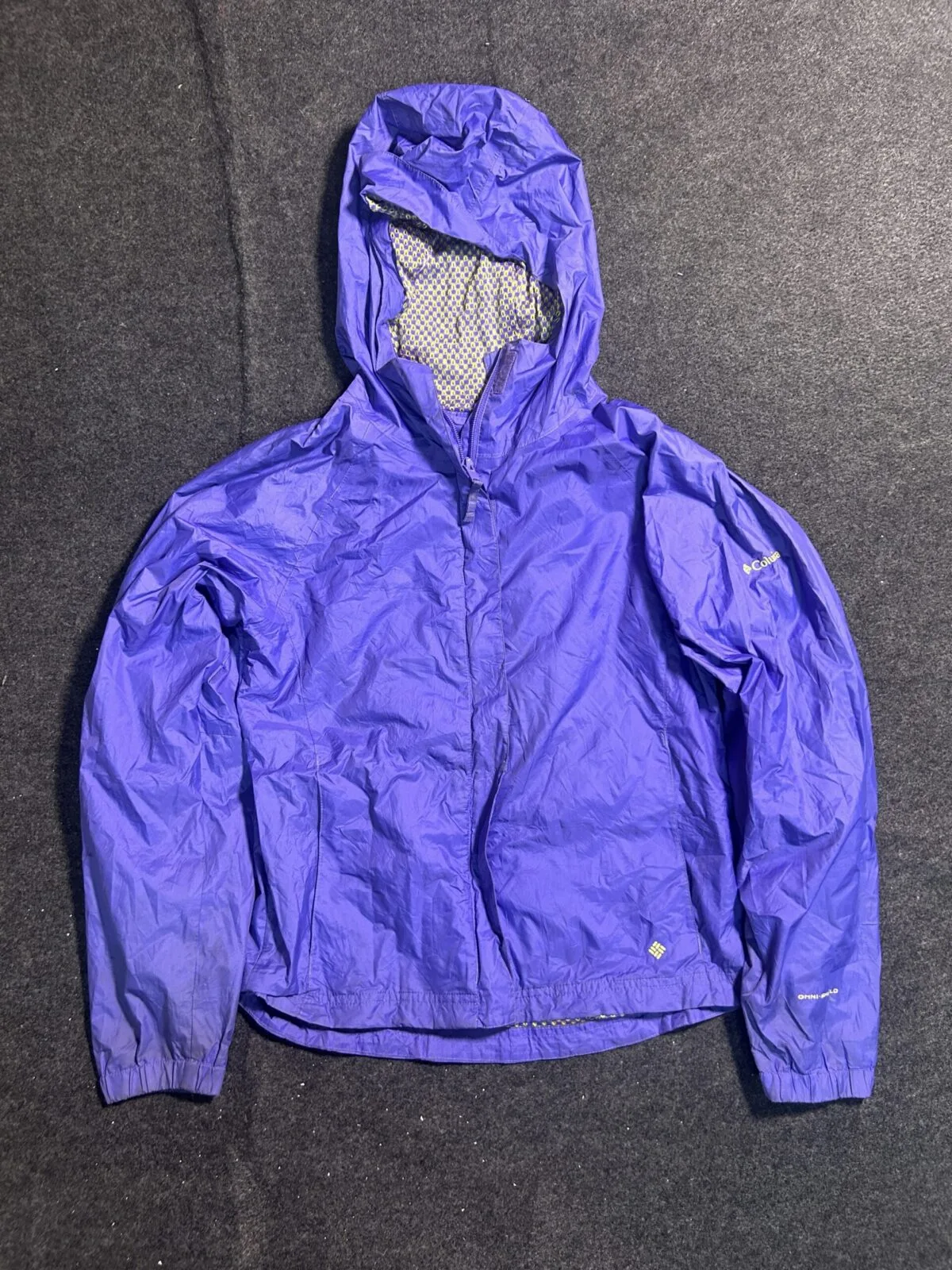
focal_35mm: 26
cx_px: 476
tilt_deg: -67.6
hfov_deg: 53.1
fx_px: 953
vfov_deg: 67.3
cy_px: 635
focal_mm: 5.7
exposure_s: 1/50
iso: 250
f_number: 1.5
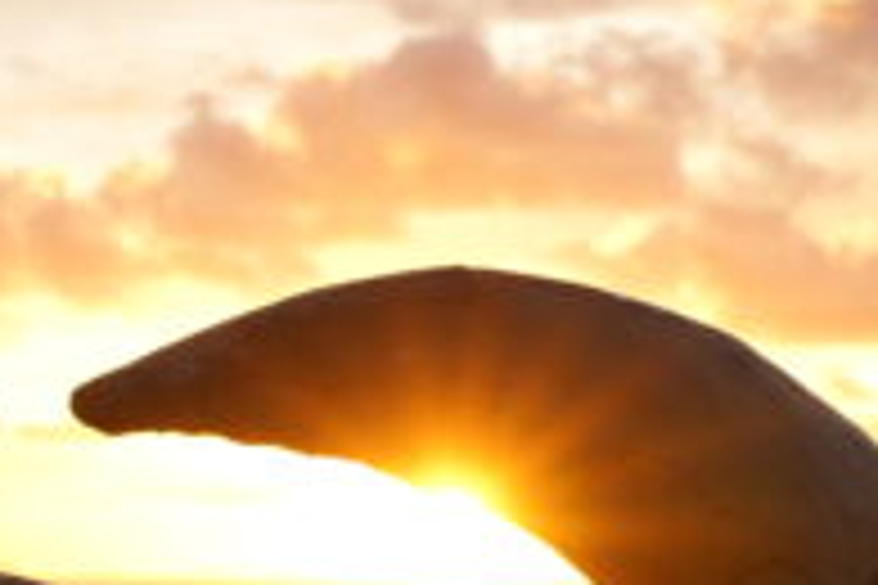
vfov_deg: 7.4
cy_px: 583
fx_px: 4487
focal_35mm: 184
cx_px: -671
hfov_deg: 10.5
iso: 100
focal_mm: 35
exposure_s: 1/100
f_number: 5
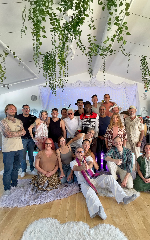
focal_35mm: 21
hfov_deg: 57.2
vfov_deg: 82.2
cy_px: 125
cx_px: 80
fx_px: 137
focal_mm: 2.71
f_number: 1.9
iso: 80
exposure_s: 1/72
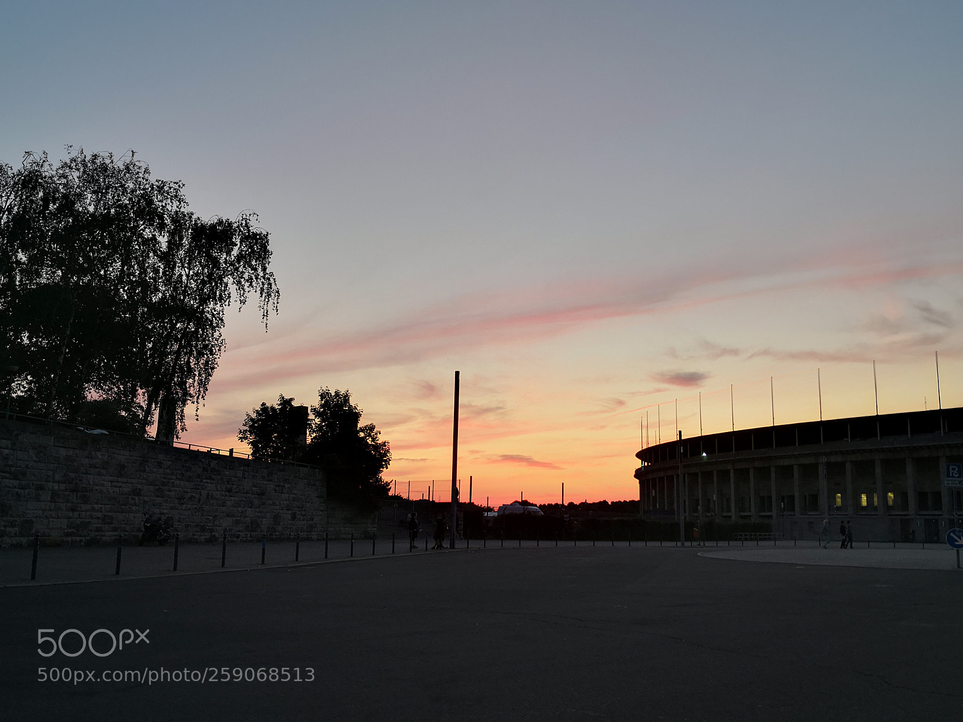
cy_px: 361
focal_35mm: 32
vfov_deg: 44.2
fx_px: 890
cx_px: 482
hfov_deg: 56.8
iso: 64
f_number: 1.6
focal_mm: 3.95
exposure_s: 1/50
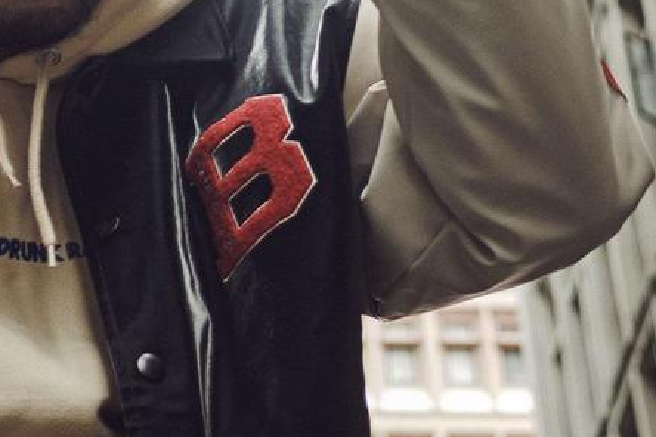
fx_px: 1968
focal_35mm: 108
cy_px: 47
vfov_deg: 12.6
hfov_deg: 18.8
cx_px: 133
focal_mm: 16
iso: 100
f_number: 1.4
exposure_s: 1/480
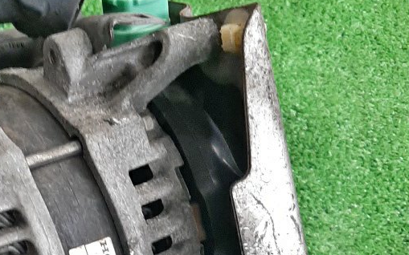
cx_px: 39
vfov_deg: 16.4
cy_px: 246
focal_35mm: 78
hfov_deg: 25.6
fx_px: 869
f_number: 1.7
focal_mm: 3.93
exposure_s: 1/50
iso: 230
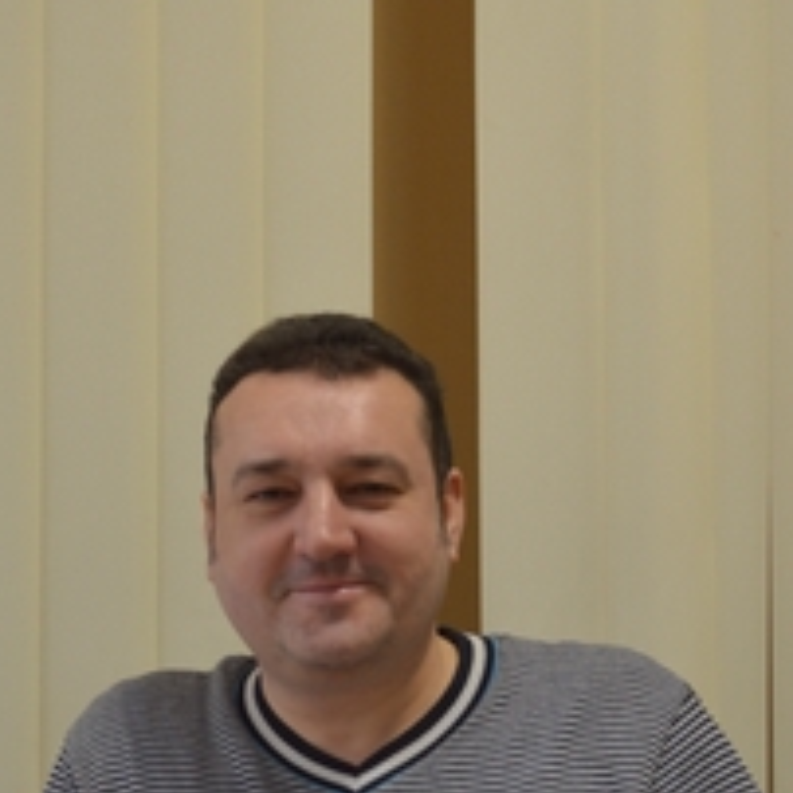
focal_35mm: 91
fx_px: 2359
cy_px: 622
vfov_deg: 18.9
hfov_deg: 19.1
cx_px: 396
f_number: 4.8
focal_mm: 32
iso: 400
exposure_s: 1/20
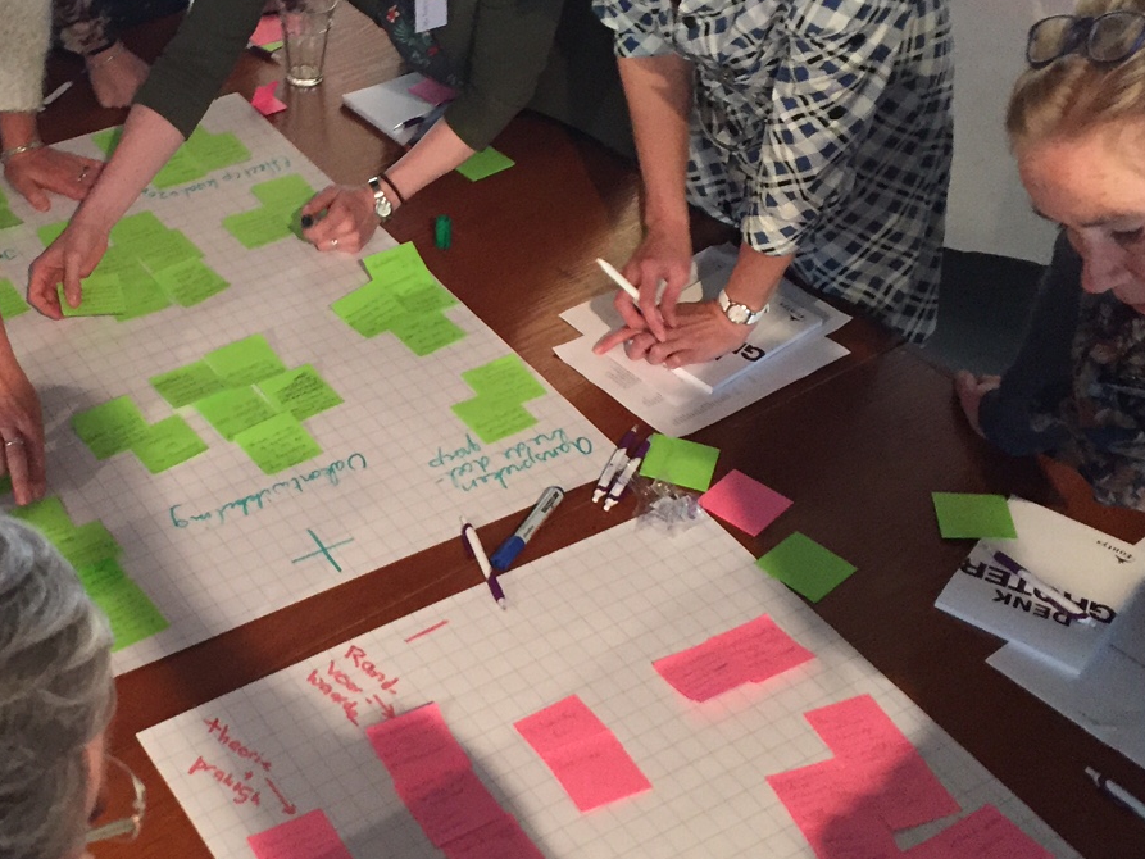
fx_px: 1753
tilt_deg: -40.8
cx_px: 282
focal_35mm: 53
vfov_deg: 27.5
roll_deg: -0.5
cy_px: 432
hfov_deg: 35.3
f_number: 2.2
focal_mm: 4.15
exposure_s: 1/33
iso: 250
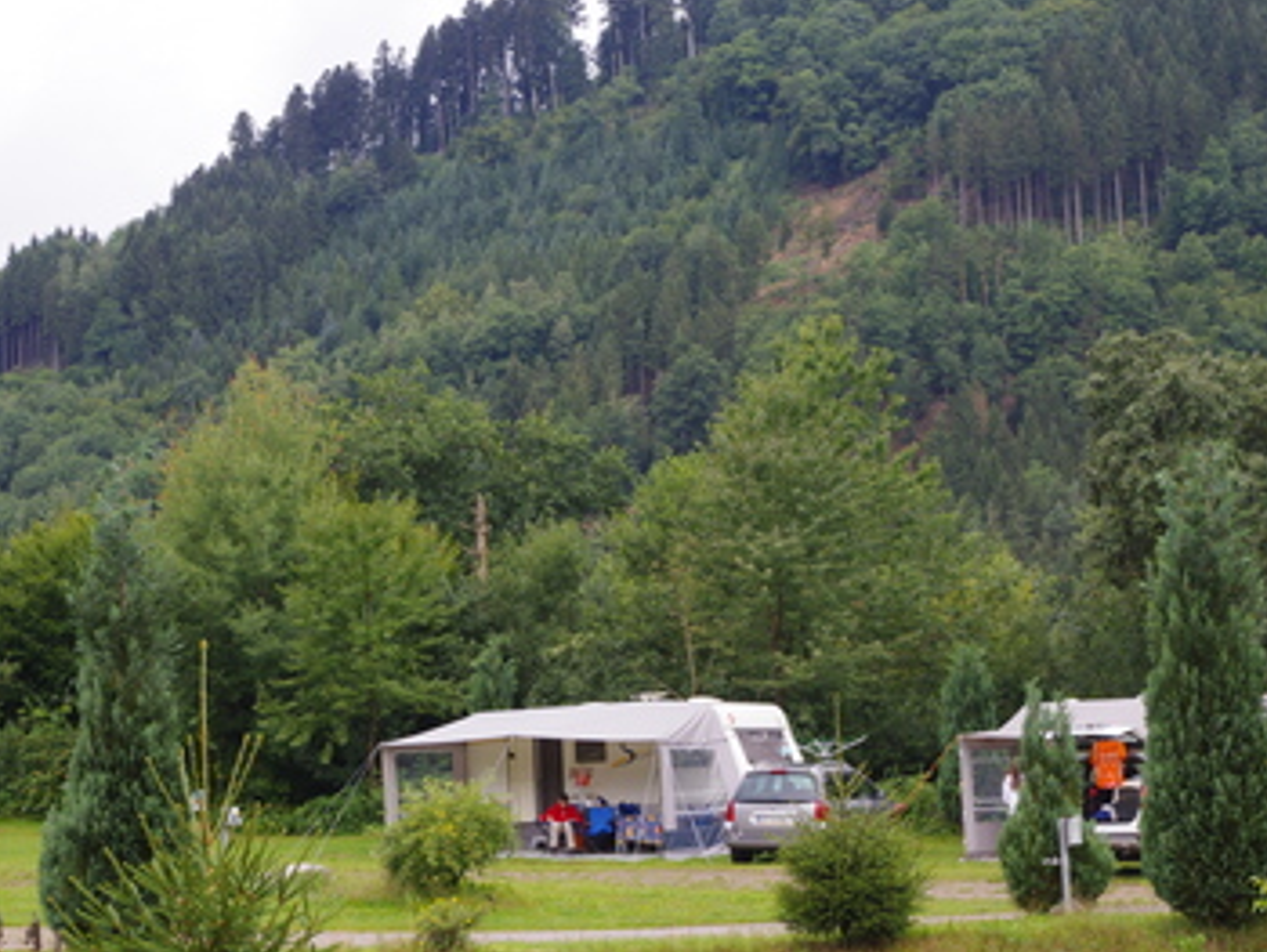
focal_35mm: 90
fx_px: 3296
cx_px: 619
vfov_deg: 16.4
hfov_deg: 21.8
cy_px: 474
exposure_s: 1/100
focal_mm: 55
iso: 400
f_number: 11
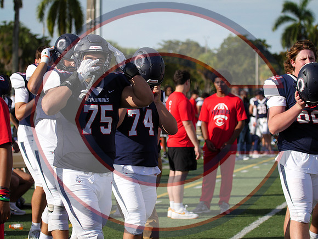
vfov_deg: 10.4
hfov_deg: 13.9
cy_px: 120
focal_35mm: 142
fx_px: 1304
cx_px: 159
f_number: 3.2
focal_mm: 71
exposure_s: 1/3200
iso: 200
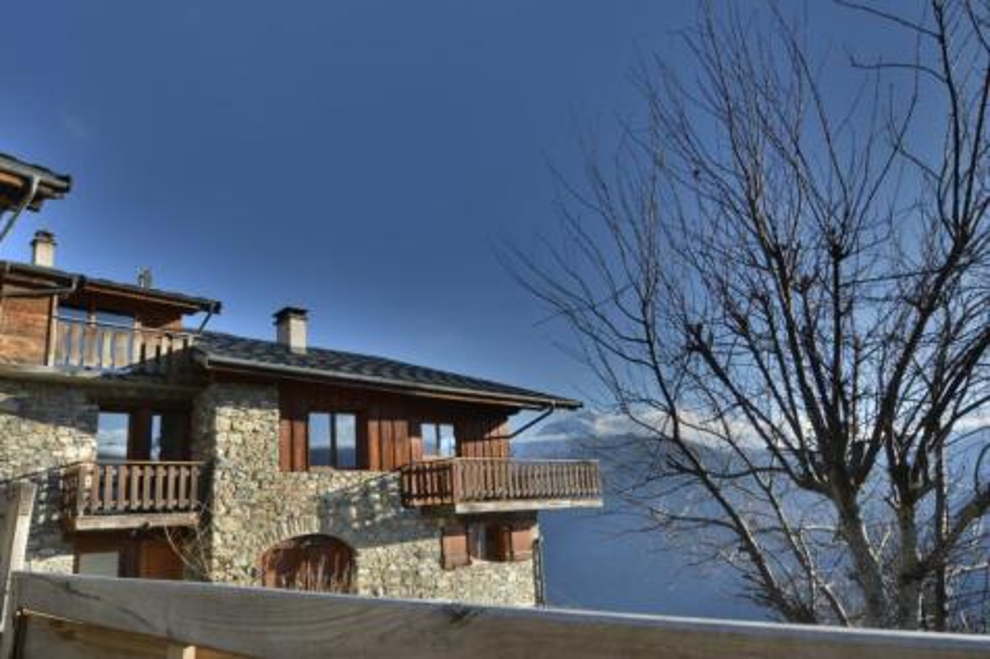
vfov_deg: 77.3
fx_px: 412
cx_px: 495
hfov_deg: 100.4
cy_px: 330
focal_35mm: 15
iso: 200
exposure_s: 1/250
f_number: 10
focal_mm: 10
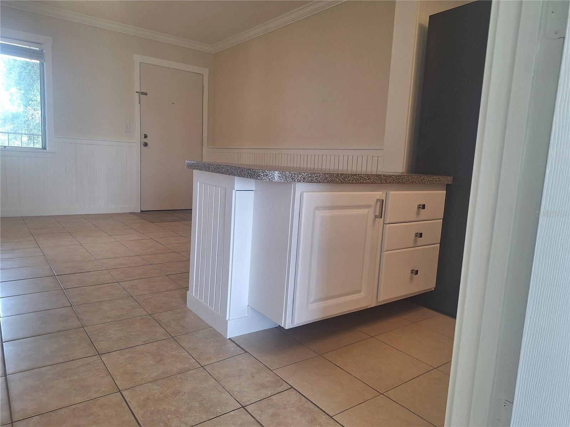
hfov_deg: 73.9
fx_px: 379
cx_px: 285
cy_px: 214
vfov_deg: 58.9
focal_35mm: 23
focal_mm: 5.54
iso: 64
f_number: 1.8
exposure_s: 1/40
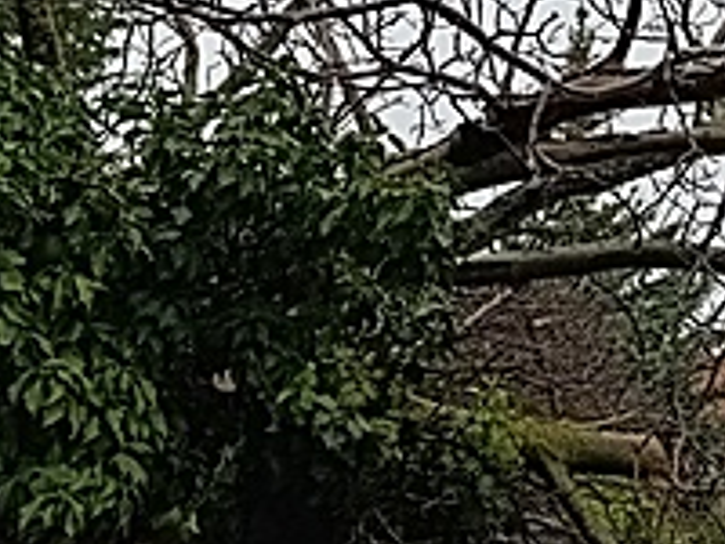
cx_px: 852
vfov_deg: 20.5
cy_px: 116
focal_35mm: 71
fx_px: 1487
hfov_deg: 24.9
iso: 64
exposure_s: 1/100
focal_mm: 6.14
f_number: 1.6
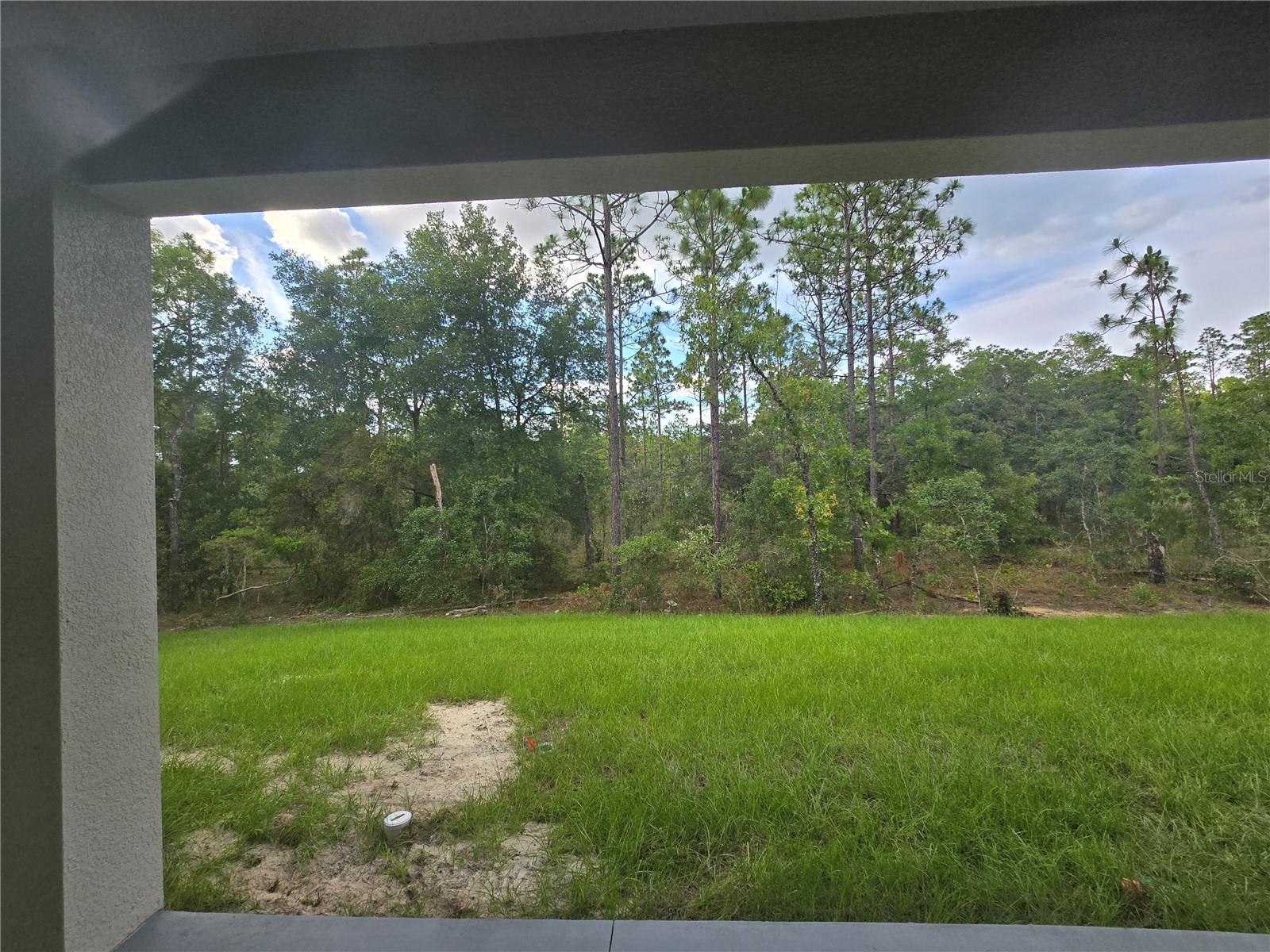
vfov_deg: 89.9
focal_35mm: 13
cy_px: 476
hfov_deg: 106.2
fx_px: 477
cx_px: 635
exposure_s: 1/648
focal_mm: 2.2
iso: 50
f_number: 2.2
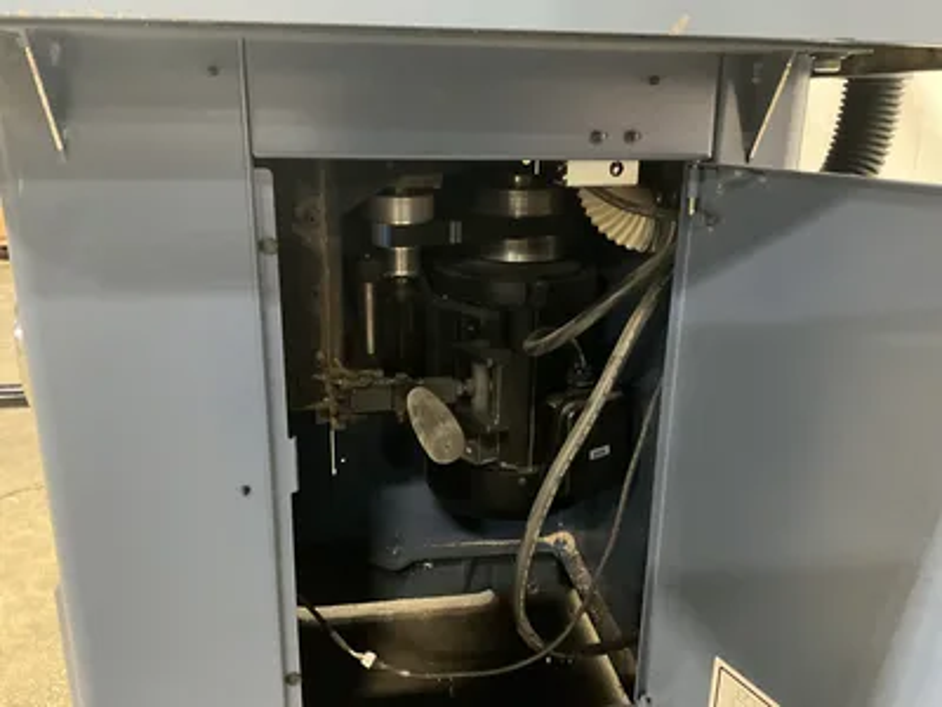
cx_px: 471
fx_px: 789
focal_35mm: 29
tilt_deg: -17.8
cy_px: 354
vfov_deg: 48.2
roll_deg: -1.3
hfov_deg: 61.7
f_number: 1.8
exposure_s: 1/23
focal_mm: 3
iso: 640
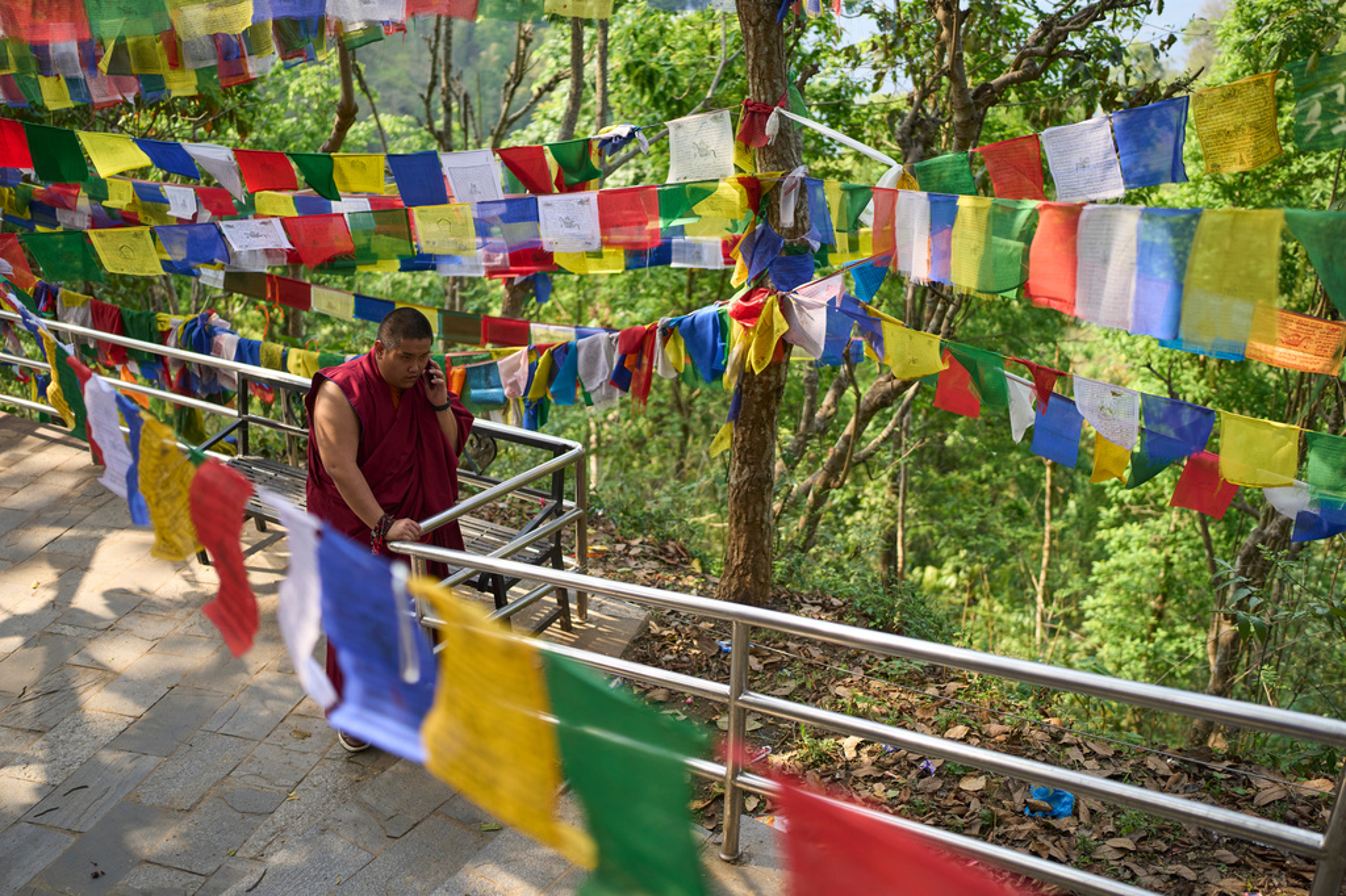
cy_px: 448
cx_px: 673
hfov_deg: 54.4
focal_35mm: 35
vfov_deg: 37.8
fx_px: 1308
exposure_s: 1/4000
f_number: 1.4
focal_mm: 35
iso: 320
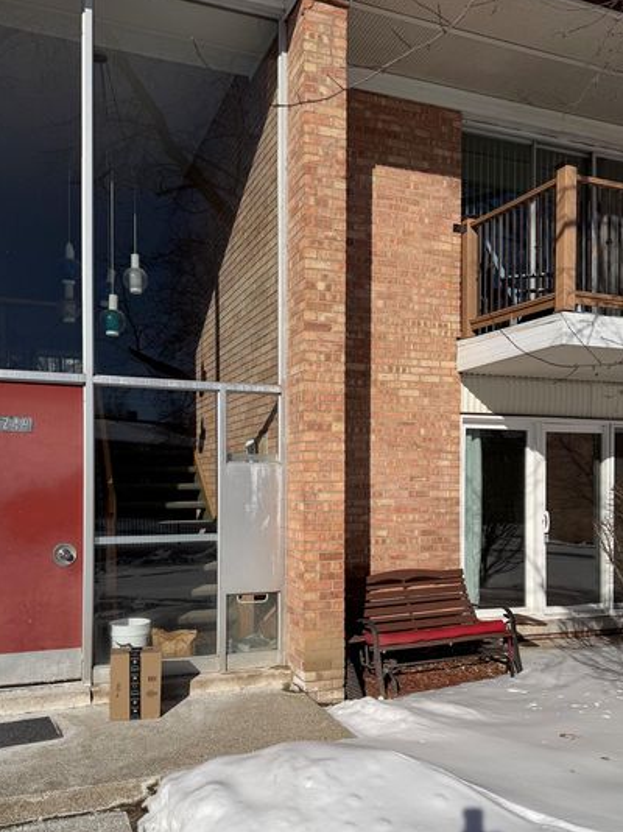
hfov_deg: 46.8
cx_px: 308
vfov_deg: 59.7
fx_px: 720
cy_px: 484
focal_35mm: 30
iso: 100
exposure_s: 1/14286
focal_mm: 6.76
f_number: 1.78
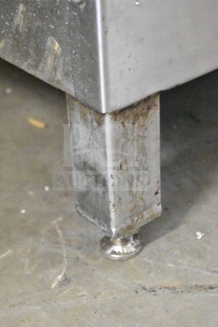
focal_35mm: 98
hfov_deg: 14.0
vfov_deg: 20.9
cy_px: 157
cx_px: 100
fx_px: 886
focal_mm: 55
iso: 25600
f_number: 5.6
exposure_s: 1/80
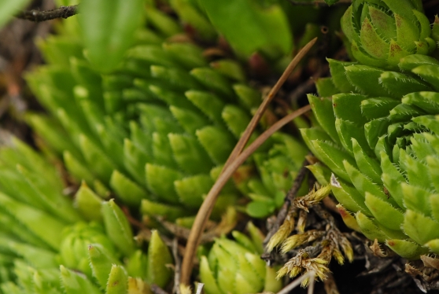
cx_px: 264
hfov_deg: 11.2
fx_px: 2232
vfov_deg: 7.5
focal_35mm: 183
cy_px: 86
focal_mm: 85
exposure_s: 1/125
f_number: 6.3
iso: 200
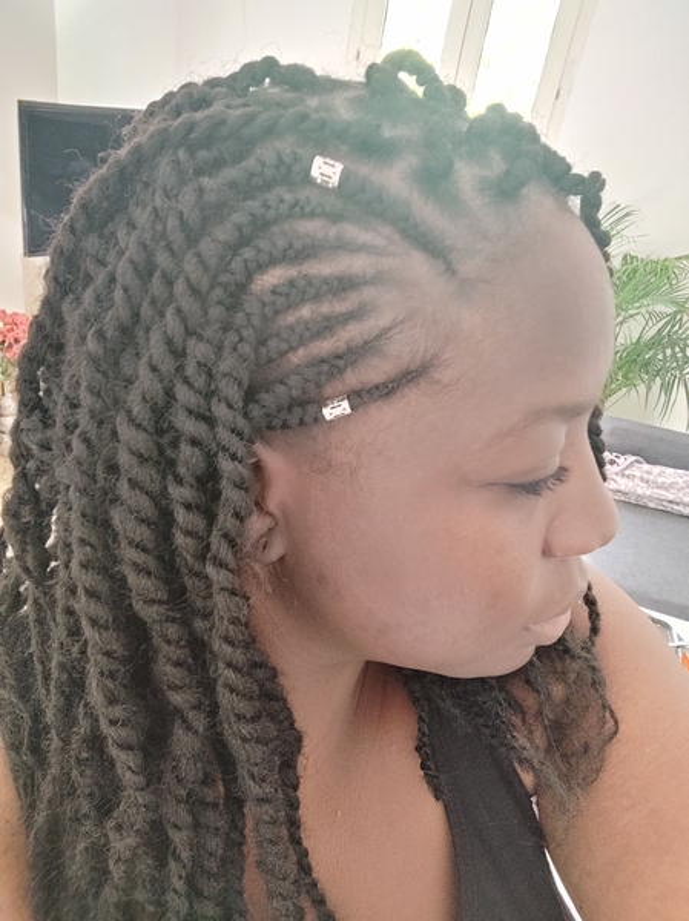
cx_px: 344
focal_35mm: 26
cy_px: 460
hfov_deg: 53.0
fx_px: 691
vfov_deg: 67.3
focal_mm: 3.14
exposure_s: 1/25
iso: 412
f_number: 2.24
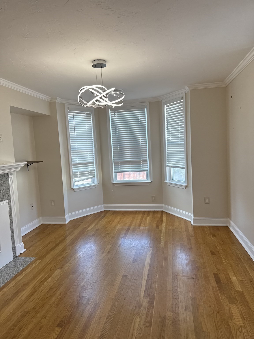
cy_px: 170
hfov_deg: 56.8
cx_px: 127
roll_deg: +4.1
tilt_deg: -4.9
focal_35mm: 24
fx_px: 235
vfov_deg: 71.6
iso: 125
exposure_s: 1/189
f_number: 1.78
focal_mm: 6.76
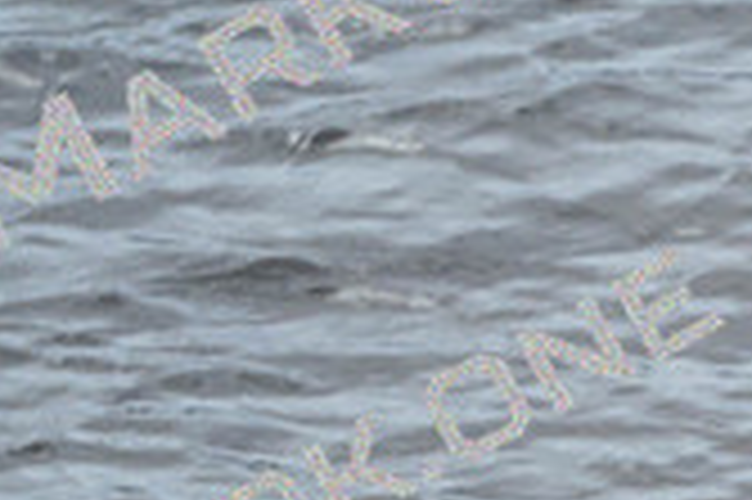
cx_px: 1193
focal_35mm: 1610
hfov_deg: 1.3
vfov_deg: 0.9
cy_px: 849
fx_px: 33598
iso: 2000
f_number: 6.3
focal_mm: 463
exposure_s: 1/1250
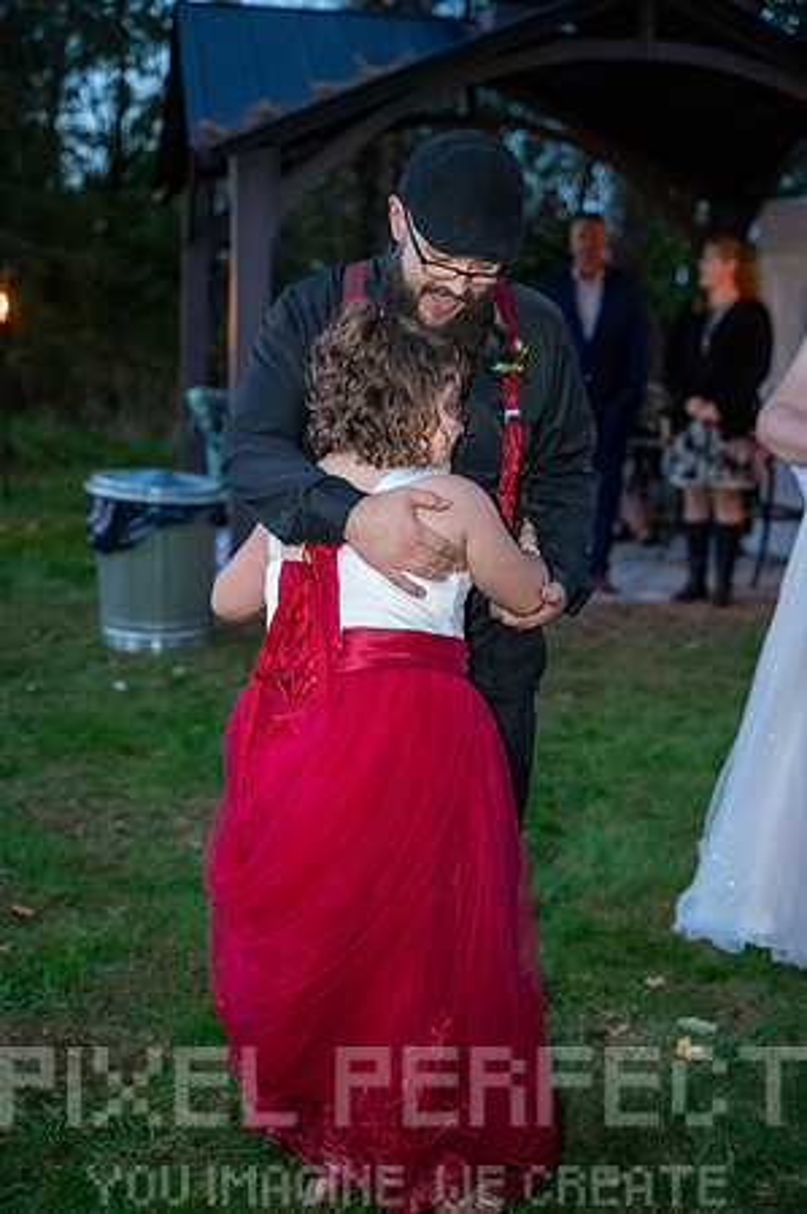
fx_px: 1685
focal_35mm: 50
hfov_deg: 26.9
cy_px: 607
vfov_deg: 39.6
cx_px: 404
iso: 12800
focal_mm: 50
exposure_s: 1/60
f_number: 2.8
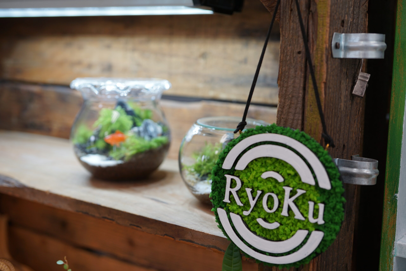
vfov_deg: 27.0
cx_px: 203
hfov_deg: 39.6
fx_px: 564
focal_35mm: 50
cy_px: 136
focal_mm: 50
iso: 160
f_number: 4
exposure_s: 1/60
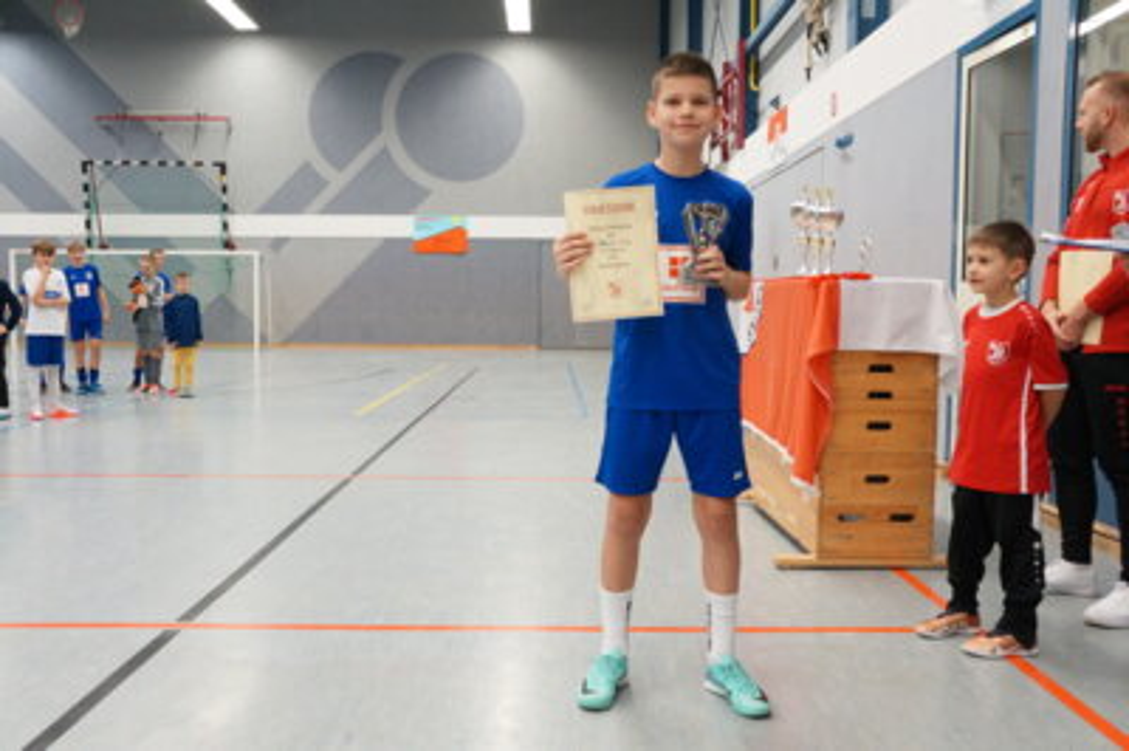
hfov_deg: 57.3
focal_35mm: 33
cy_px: 376
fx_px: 1034
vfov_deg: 39.9
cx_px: 564
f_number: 7.1
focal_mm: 22
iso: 2500
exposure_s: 1/60
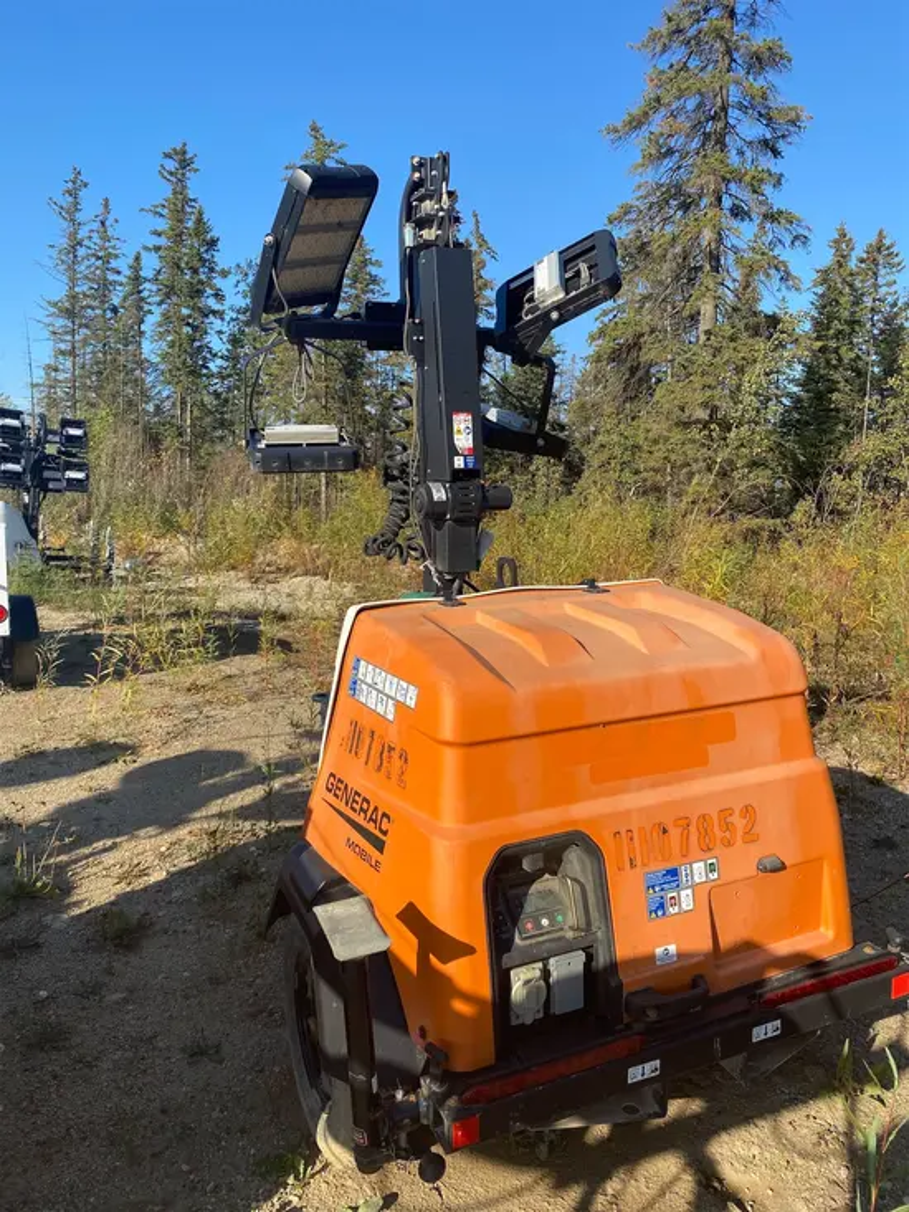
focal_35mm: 26
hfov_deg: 53.1
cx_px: 454
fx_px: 910
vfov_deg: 67.3
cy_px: 606
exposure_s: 1/1927
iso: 32
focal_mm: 4.25
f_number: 1.8
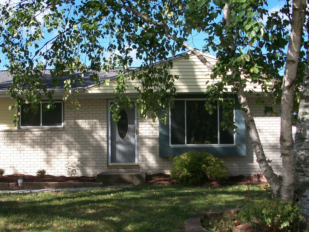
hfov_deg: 38.8
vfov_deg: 29.6
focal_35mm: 49
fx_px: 437
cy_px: 142
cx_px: 127
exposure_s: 1/500
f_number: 3.1
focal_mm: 6.3
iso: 80
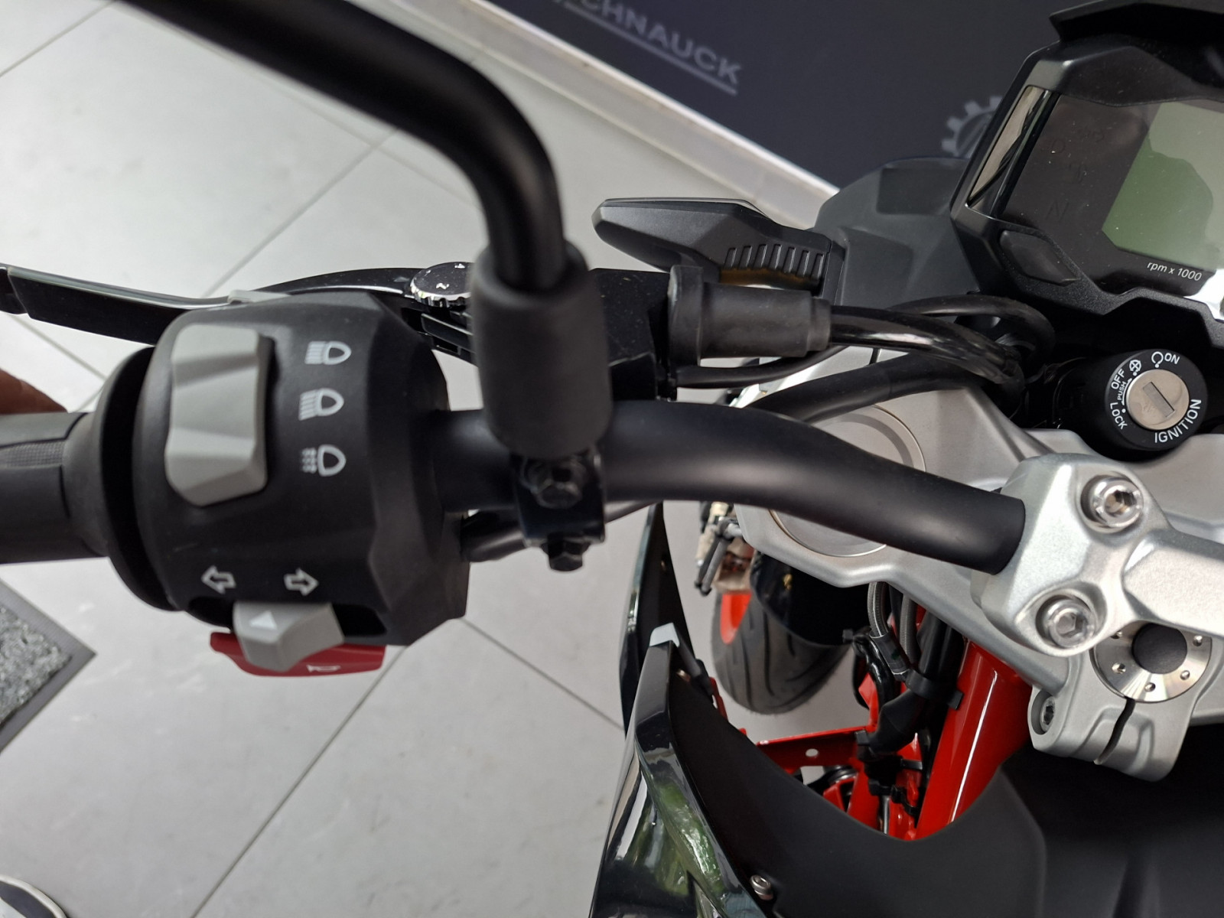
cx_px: 612
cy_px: 459
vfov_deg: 58.9
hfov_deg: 73.9
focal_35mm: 23
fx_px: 813
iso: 250
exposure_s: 1/40
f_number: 1.8
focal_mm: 5.54
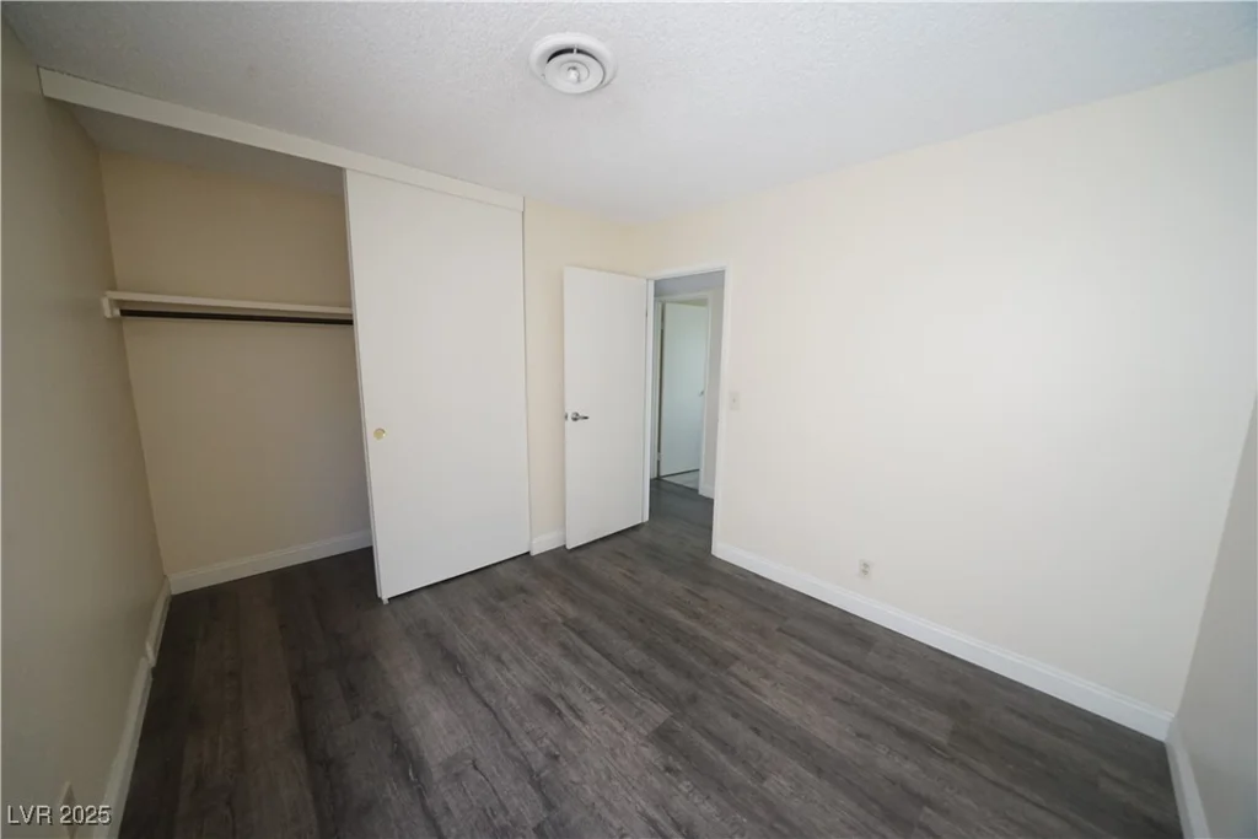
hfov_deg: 112.6
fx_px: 419
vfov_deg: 90.0
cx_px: 629
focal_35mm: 12
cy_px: 420
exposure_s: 1/125
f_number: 6.3
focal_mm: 12
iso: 2000
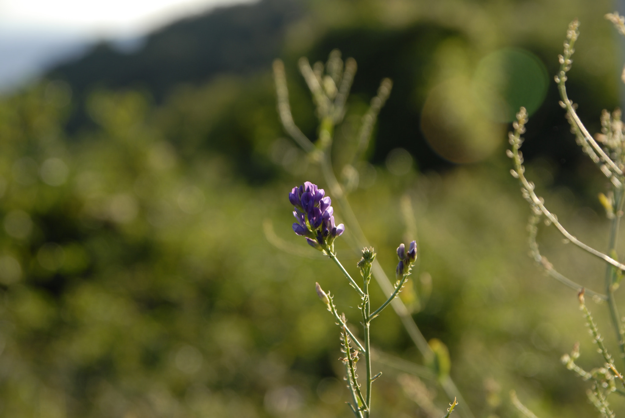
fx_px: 1825
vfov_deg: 13.1
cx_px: 312
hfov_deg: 19.4
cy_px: 209
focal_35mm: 105
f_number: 6.3
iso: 100
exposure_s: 1/100
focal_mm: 70
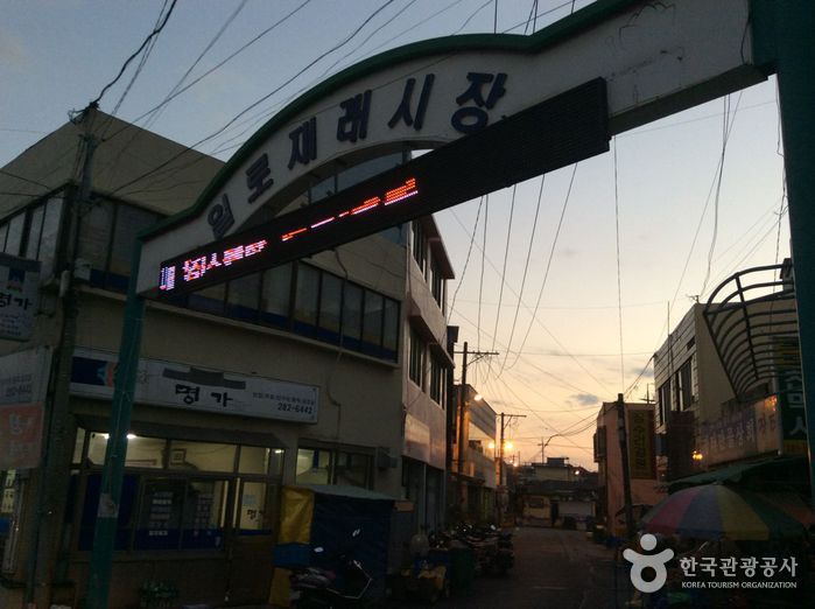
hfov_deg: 55.4
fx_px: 776
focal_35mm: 33
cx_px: 408
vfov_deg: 42.8
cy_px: 304
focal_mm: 3.3
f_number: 2.4
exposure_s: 1/24
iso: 50
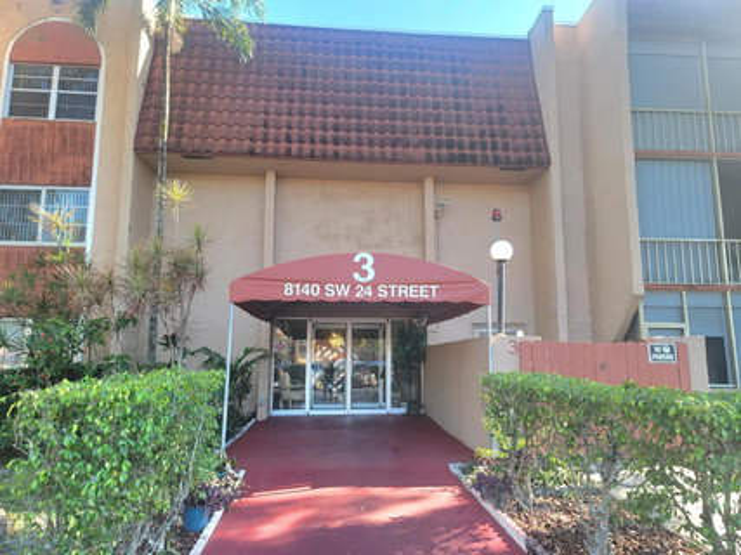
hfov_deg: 71.6
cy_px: 278
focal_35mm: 24
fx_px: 514
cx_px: 370
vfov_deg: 56.8
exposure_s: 1/120
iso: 20
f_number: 1.8
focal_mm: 6.7
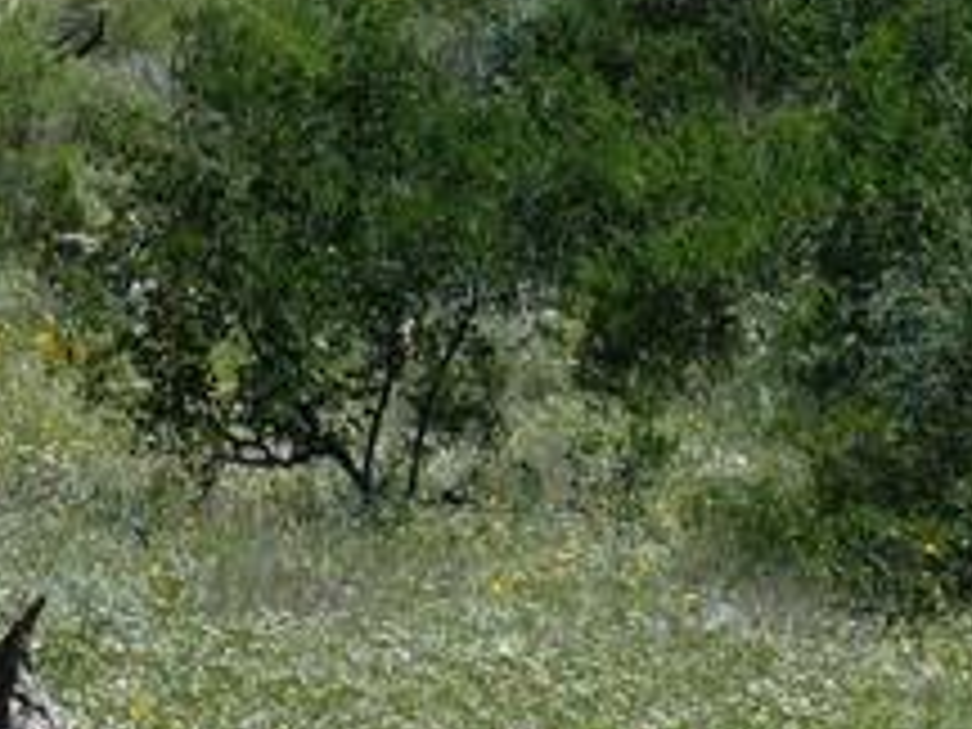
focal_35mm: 432
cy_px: -576
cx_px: 274
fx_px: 12130
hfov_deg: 4.6
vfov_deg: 3.4
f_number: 4
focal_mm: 16.4
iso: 100
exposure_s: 1/800
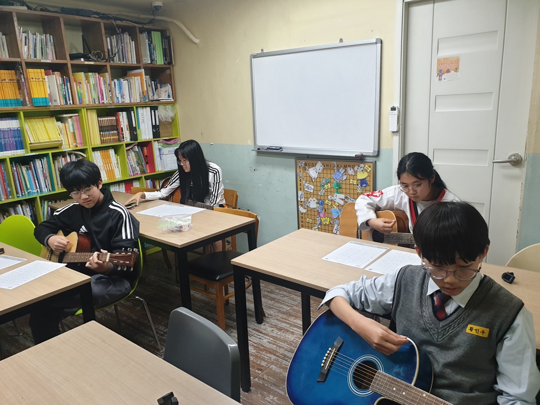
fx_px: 406
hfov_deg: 67.3
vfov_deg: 53.1
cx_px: 270
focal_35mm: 26
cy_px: 202
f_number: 2.4
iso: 200
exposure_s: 1/60
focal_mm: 4.3
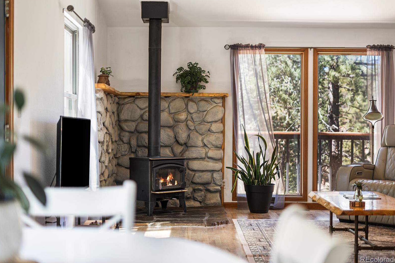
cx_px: 200
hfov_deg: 38.9
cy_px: 130
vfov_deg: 26.5
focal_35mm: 51
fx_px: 560
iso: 200
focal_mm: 50
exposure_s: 1/40
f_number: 1.8
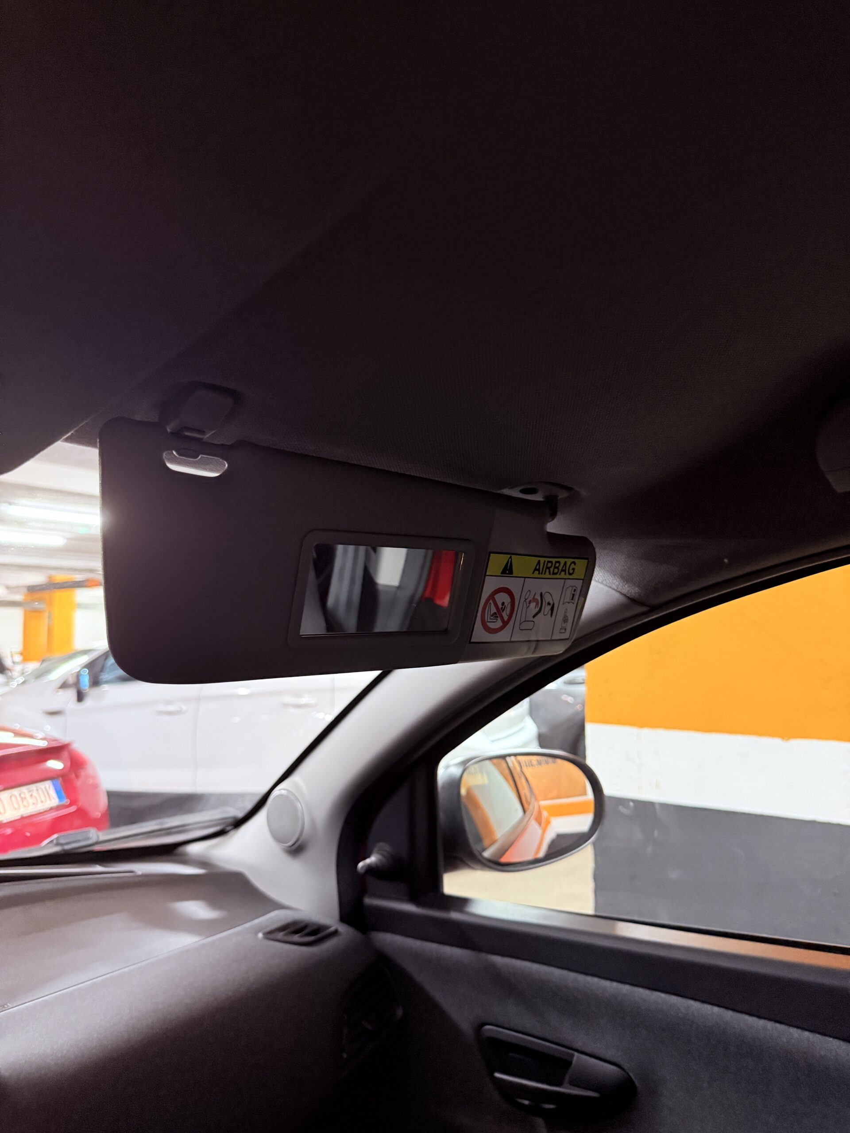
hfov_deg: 56.8
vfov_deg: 71.6
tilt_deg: +6.9
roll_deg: +1.1
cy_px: 566
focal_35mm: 24
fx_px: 786
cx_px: 425
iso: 640
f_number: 1.78
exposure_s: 1/33
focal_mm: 6.76
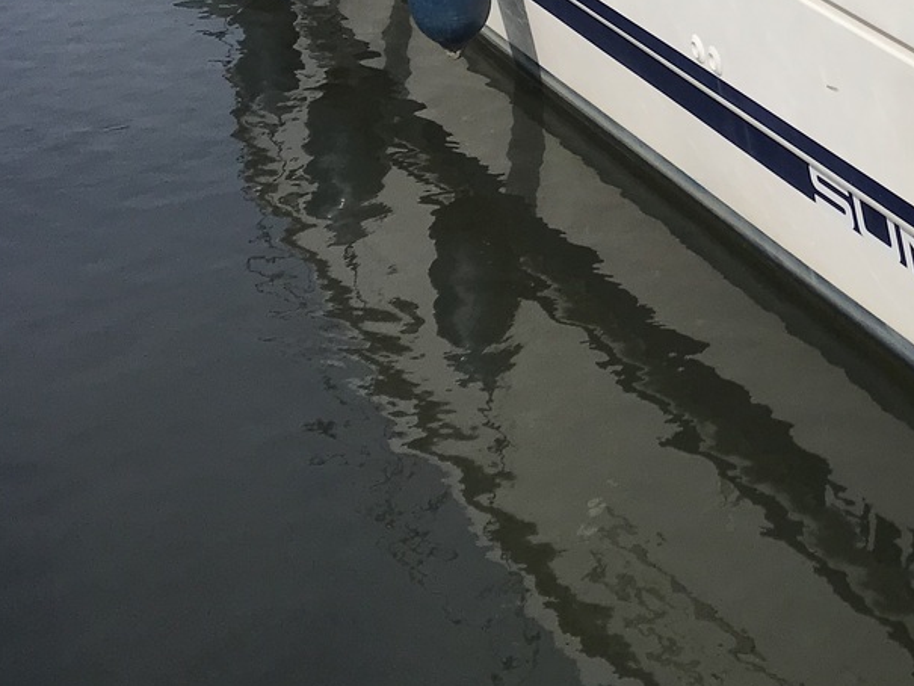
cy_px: -92
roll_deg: +0.9
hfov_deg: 25.2
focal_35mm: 74
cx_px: 891
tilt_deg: -10.0
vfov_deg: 19.0
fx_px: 1954
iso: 20
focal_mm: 3.99
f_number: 1.8
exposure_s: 1/6410
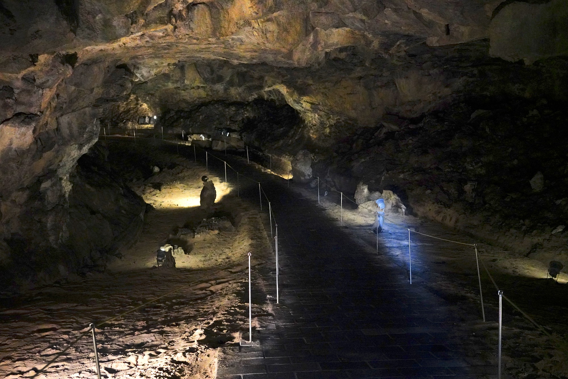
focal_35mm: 35
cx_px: 284
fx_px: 552
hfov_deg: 54.4
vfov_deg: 37.9
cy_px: 190
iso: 16000
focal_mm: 35
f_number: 3.2
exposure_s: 1/100
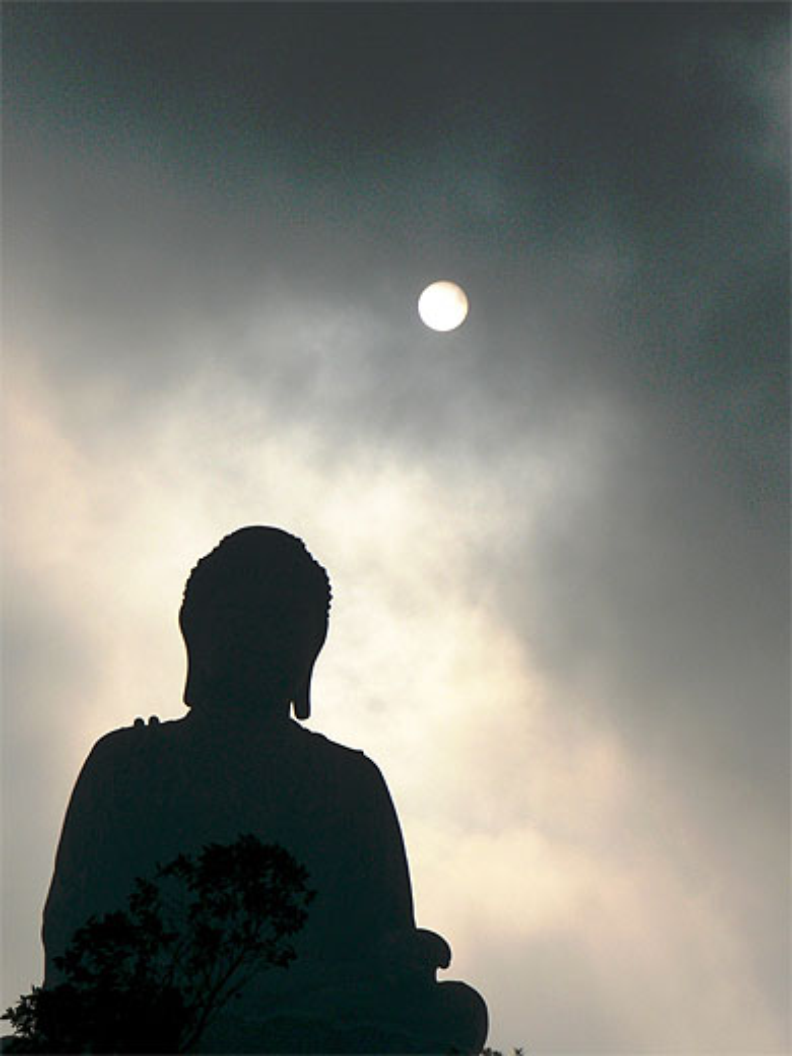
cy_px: 528
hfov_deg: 8.7
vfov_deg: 11.6
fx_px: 5217
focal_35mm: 171
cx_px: 396
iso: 80
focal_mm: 28.6
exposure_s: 1/2000
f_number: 8
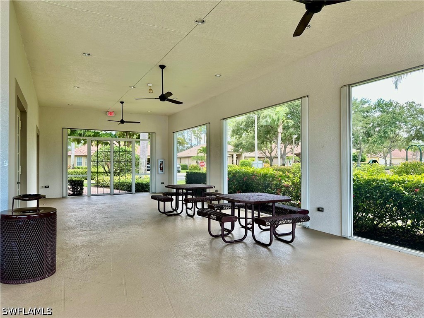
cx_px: 212
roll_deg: +0.4
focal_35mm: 24
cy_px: 159
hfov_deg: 71.6
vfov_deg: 56.8
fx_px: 294
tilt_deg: +0.0
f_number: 1.78
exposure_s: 1/161
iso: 64
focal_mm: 6.86
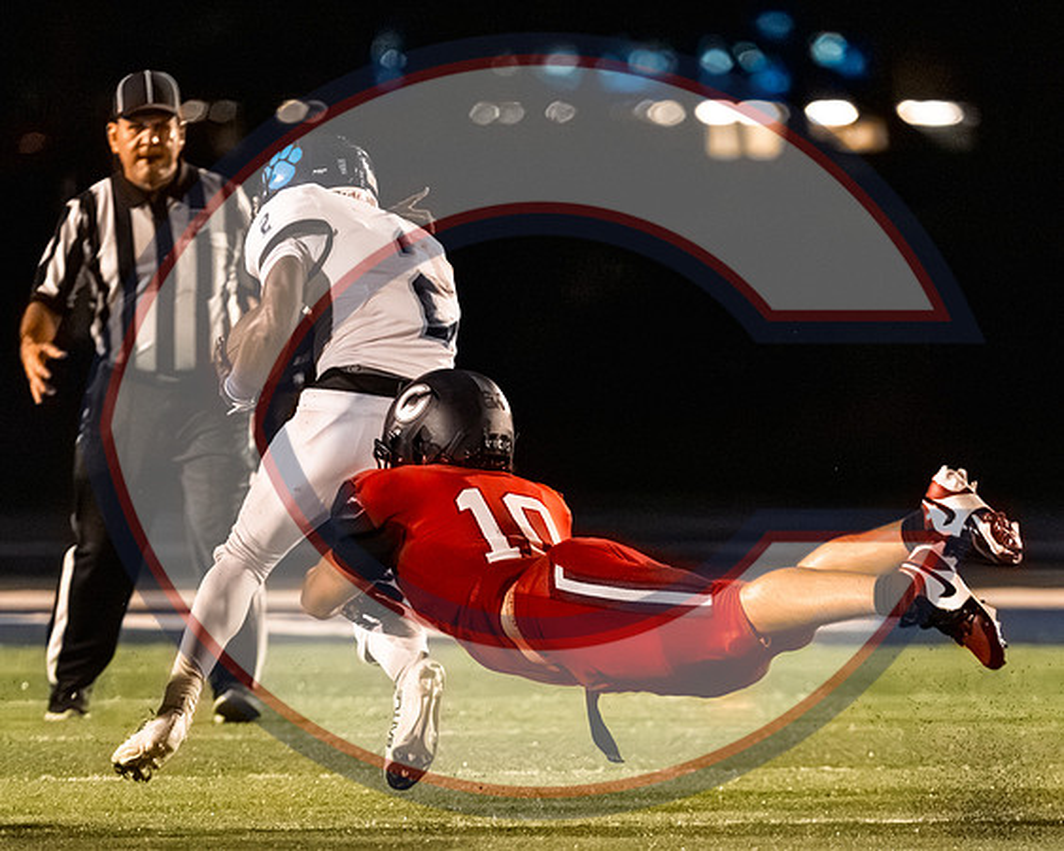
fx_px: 27053
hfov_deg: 2.3
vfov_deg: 1.8
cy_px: 792
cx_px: 634
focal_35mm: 859
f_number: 4.5
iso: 25600
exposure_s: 1/1600
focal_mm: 400
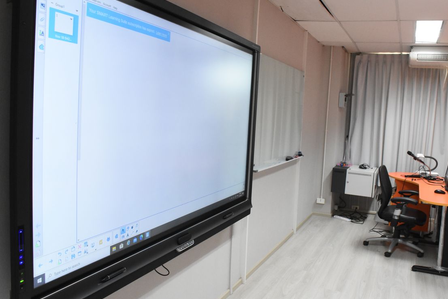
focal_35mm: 31
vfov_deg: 42.3
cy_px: 146
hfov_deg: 60.1
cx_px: 251
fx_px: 386
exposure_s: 1/160
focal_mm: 18
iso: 3200
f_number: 5
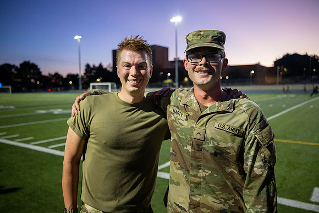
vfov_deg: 43.0
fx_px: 270
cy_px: 106
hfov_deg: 61.1
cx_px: 160
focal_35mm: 30
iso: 1600
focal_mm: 29
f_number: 2.8
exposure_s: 1/200
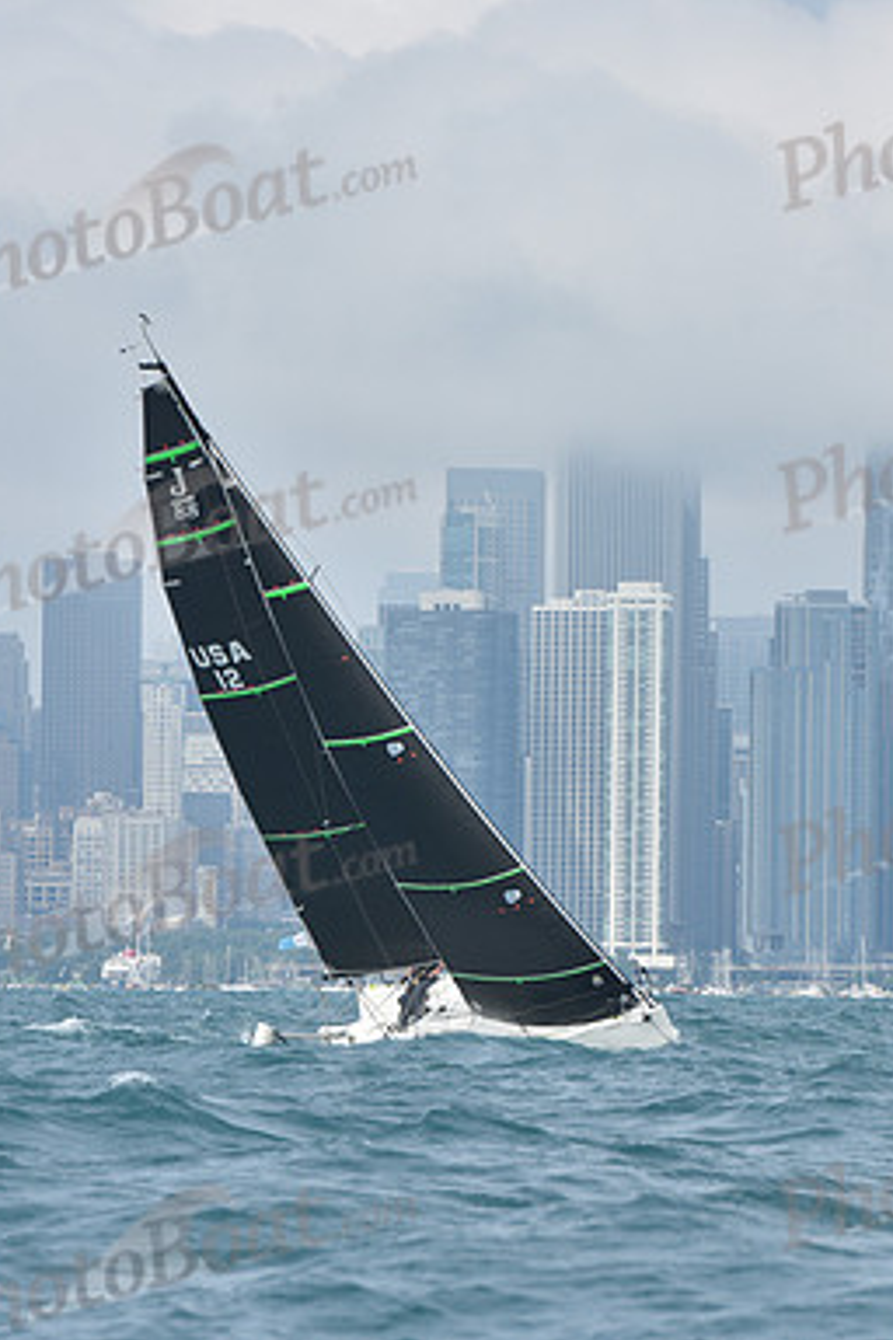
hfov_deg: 4.6
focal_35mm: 302
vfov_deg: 6.8
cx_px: 600
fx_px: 11236
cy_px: 672
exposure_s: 1/800
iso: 250
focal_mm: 200
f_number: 10
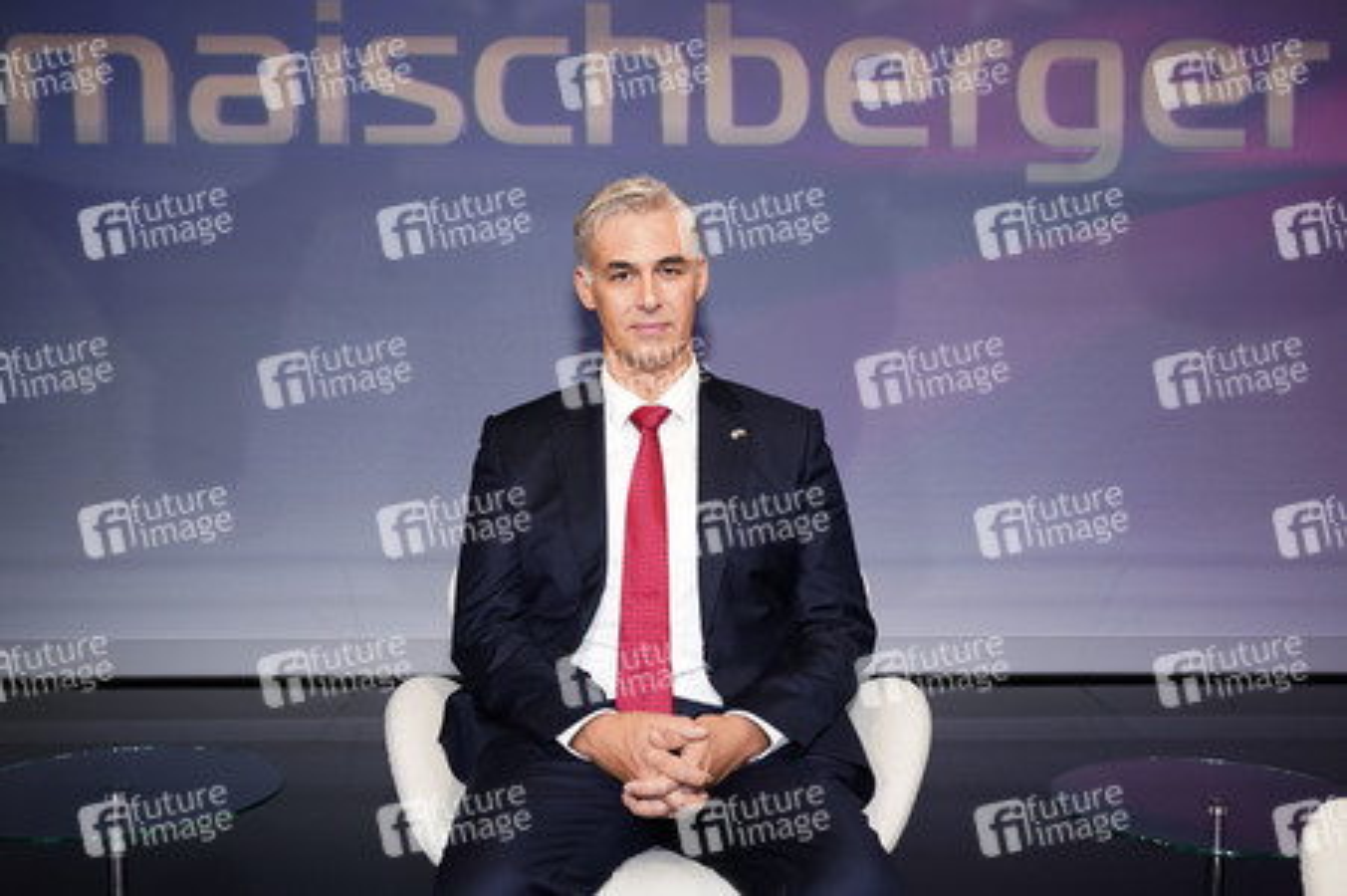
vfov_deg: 35.9
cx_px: 674
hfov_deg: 51.9
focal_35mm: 37
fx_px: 1383
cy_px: 448
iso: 2000
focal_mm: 37
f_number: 5
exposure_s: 1/125
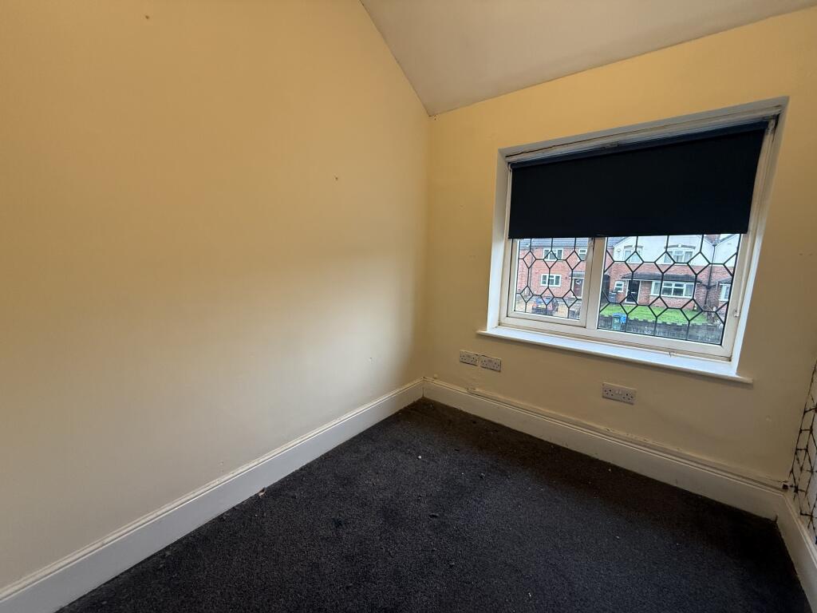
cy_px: 306
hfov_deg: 102.1
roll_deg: -1.1
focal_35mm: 14
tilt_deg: -8.9
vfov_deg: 85.7
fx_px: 330
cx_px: 408
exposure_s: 1/100
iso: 250
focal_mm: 2.22
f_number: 2.2
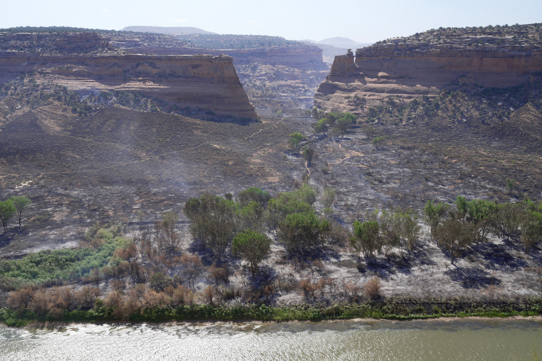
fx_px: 451
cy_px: 180
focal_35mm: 30
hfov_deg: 61.9
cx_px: 271
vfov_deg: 43.6
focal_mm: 30
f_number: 9
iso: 200
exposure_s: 1/250
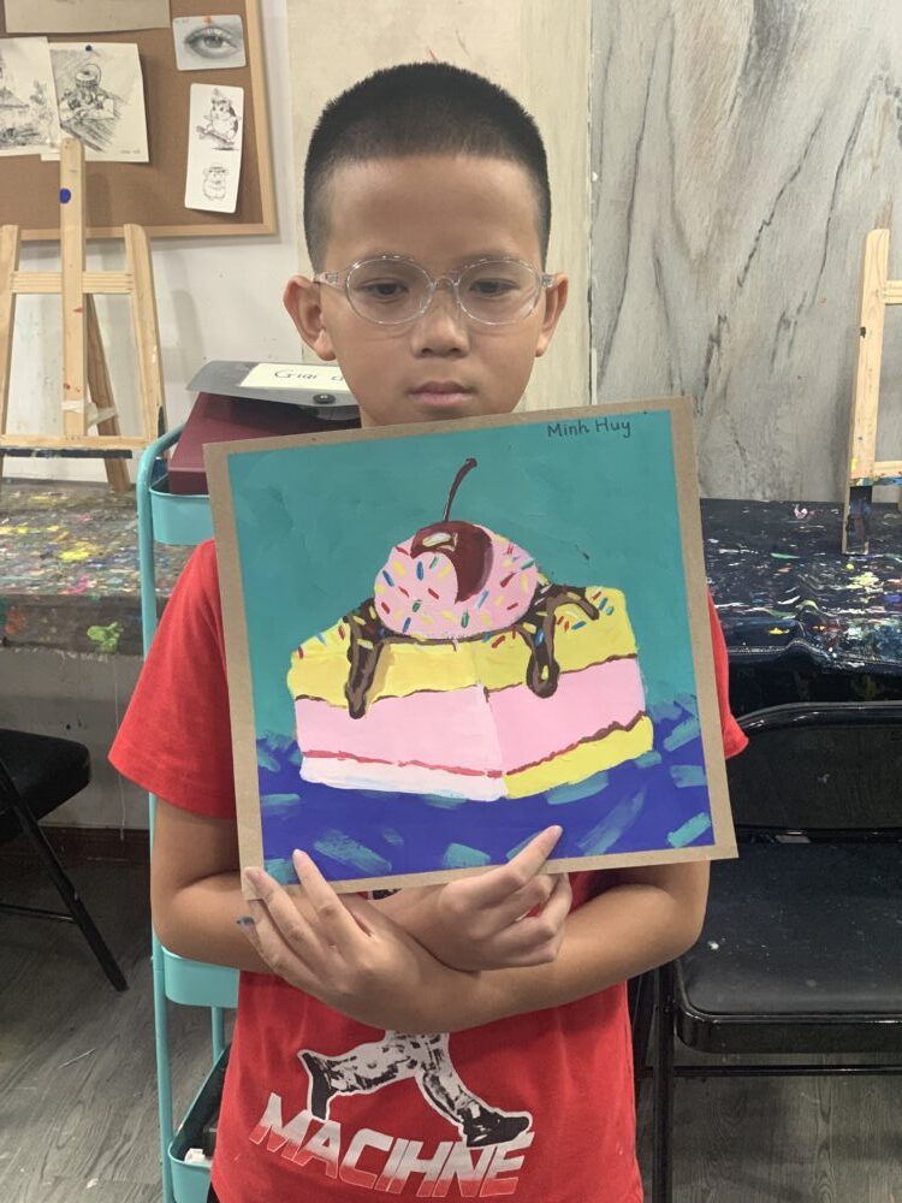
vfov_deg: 36.8
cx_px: 451
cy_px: 602
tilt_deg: -17.4
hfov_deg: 28.0
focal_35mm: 52
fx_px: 1807
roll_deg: +1.2
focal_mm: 6
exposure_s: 1/60
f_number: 2.4
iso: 125
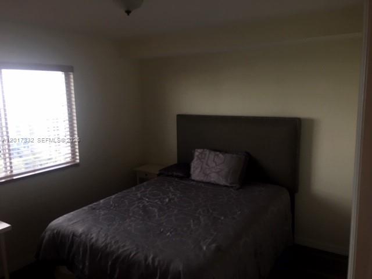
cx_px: 186
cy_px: 140
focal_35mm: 29
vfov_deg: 48.2
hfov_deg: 61.7
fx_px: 312
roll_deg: +1.2
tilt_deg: -7.4
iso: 25
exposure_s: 1/30
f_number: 2.2
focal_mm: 4.15
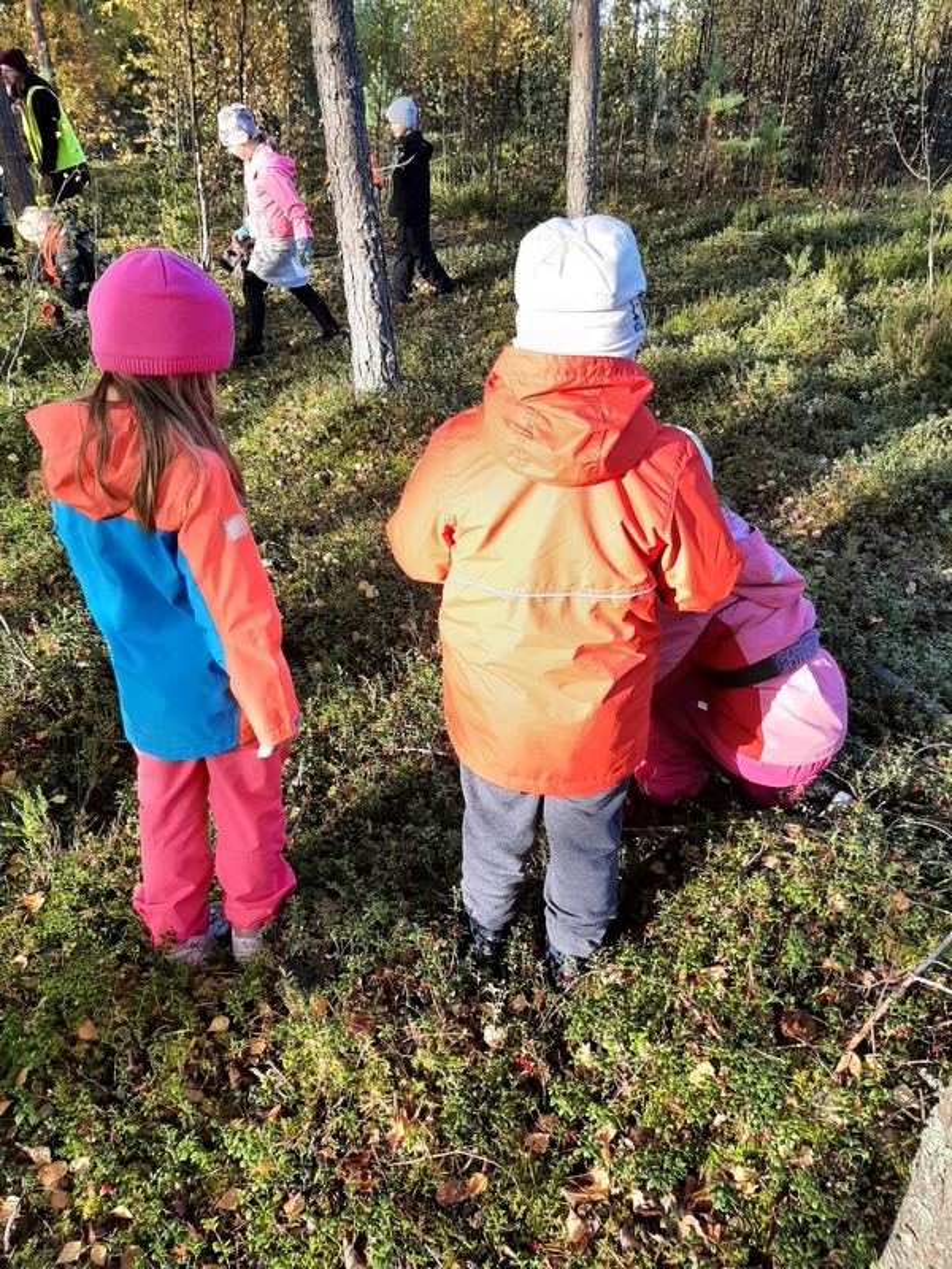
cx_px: 476
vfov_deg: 67.3
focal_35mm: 26
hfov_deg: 53.1
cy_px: 634
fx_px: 953
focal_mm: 3.93
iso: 40
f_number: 1.7
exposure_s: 1/381
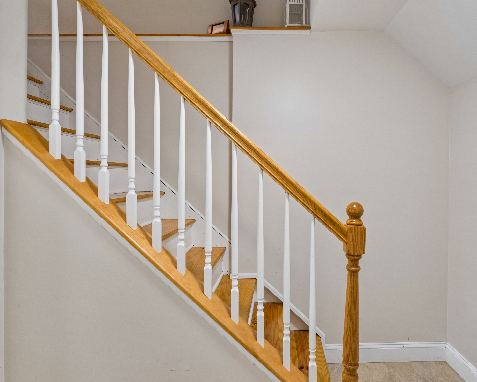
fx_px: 286
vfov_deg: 67.4
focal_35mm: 20
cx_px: 269
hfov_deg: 79.4
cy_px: 184
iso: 400
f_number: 13
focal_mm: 17.2
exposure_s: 1/6
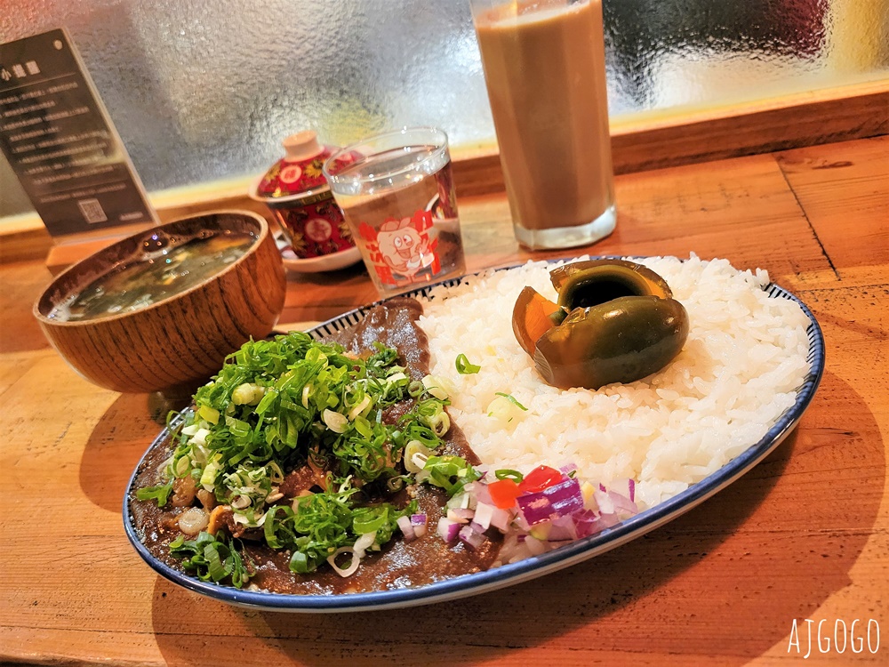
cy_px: 334
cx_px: 444
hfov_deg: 67.3
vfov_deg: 53.1
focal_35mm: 26
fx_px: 668
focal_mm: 5.4
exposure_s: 1/30
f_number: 1.8
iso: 640
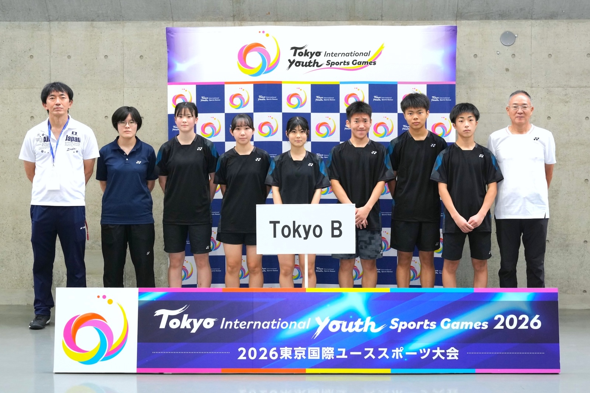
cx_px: 295
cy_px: 196
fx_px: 819
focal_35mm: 50
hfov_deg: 39.6
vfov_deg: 27.0
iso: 1600
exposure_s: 1/60
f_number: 8
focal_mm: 50
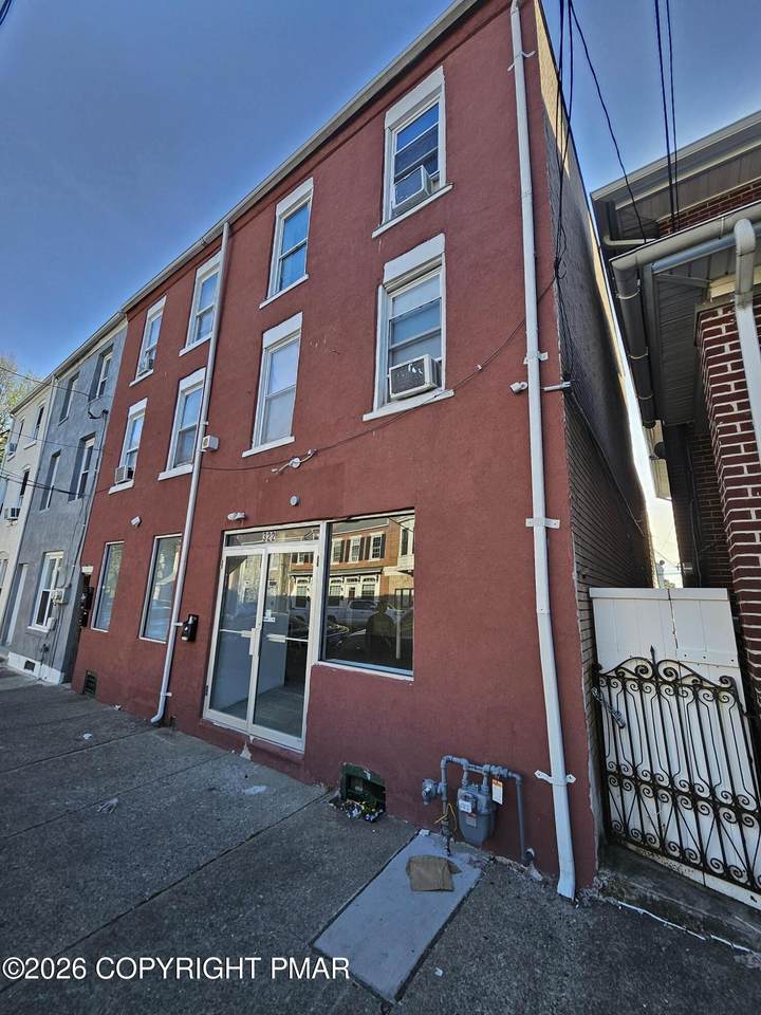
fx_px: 381
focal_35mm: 13
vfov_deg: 106.2
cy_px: 508
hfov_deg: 89.9
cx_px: 380
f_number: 2.2
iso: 32
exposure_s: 1/222
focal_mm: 1.74
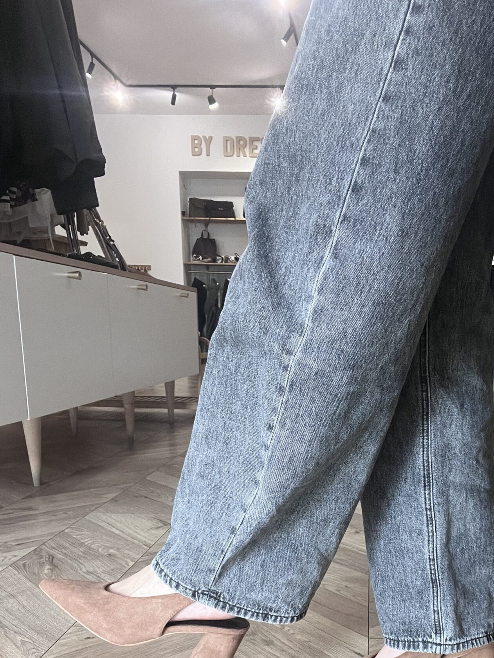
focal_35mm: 35
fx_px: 666
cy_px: 489
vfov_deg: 50.6
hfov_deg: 40.1
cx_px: 342
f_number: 2.2
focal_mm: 2.71
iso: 250
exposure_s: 1/33
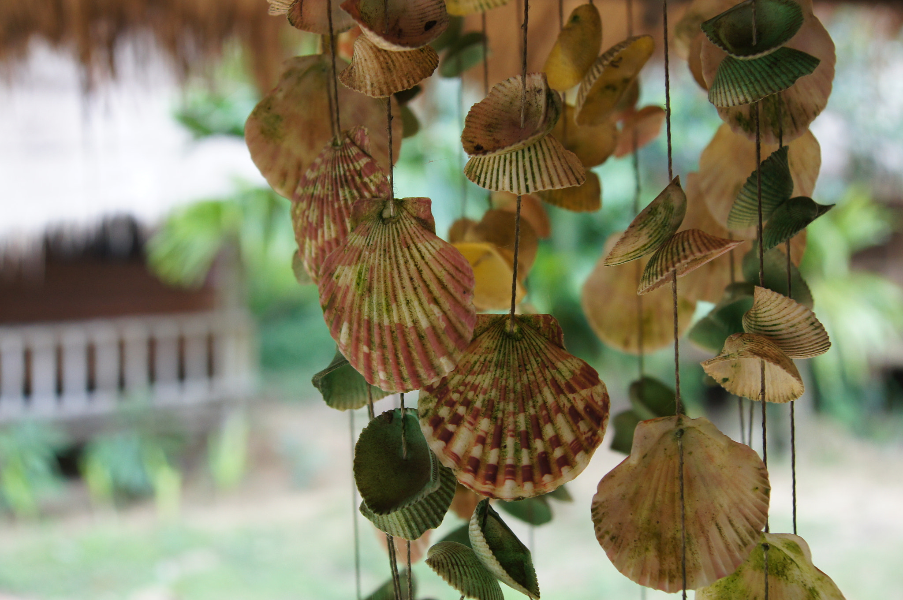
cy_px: 300
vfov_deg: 29.8
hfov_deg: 43.6
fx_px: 1128
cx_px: 452
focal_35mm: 45
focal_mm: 30
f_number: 4
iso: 800
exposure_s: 1/50
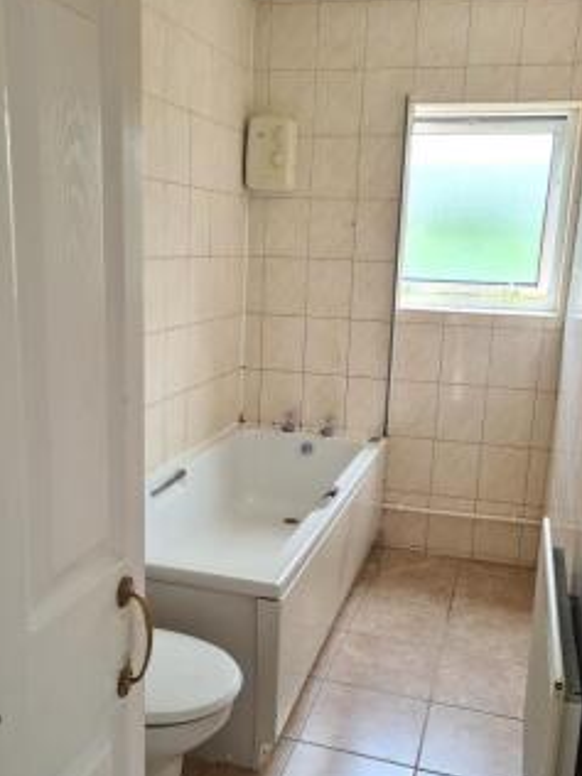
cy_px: 426
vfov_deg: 51.3
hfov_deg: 39.7
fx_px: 807
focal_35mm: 36
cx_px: 282
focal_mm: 5.4
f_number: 1.8
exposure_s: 1/60
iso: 64
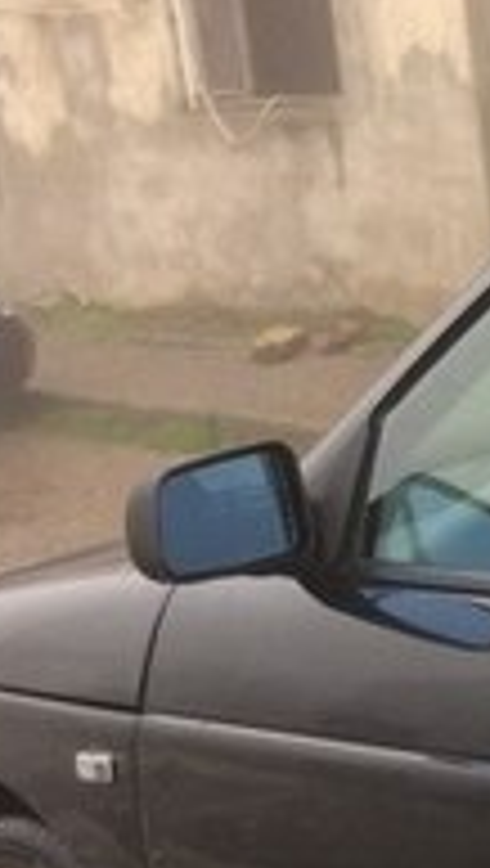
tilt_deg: -20.1
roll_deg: +2.0
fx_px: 2487
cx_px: 1236
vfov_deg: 19.0
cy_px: 951
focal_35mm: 108
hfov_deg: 9.7
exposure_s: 1/100
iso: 40
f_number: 2.2
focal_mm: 4.15
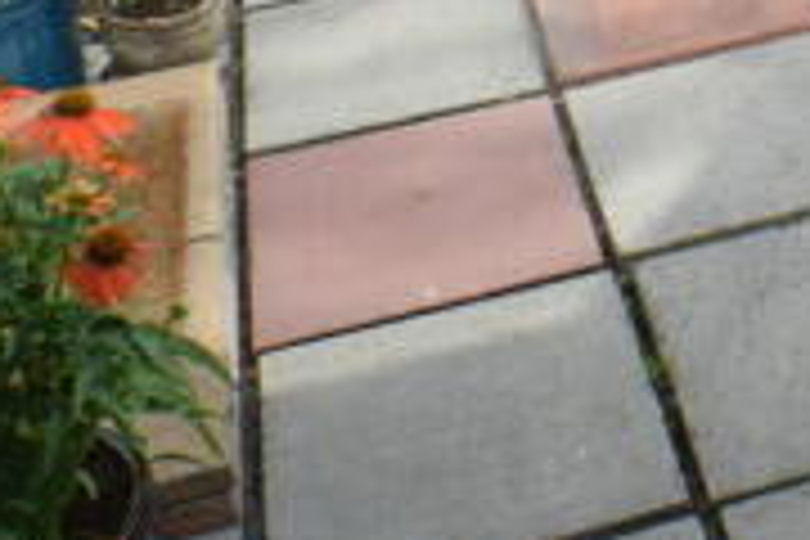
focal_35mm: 98
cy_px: -317
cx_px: 1087
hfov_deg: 19.1
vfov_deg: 13.1
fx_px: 2205
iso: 220
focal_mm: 18
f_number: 8
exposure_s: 1/250
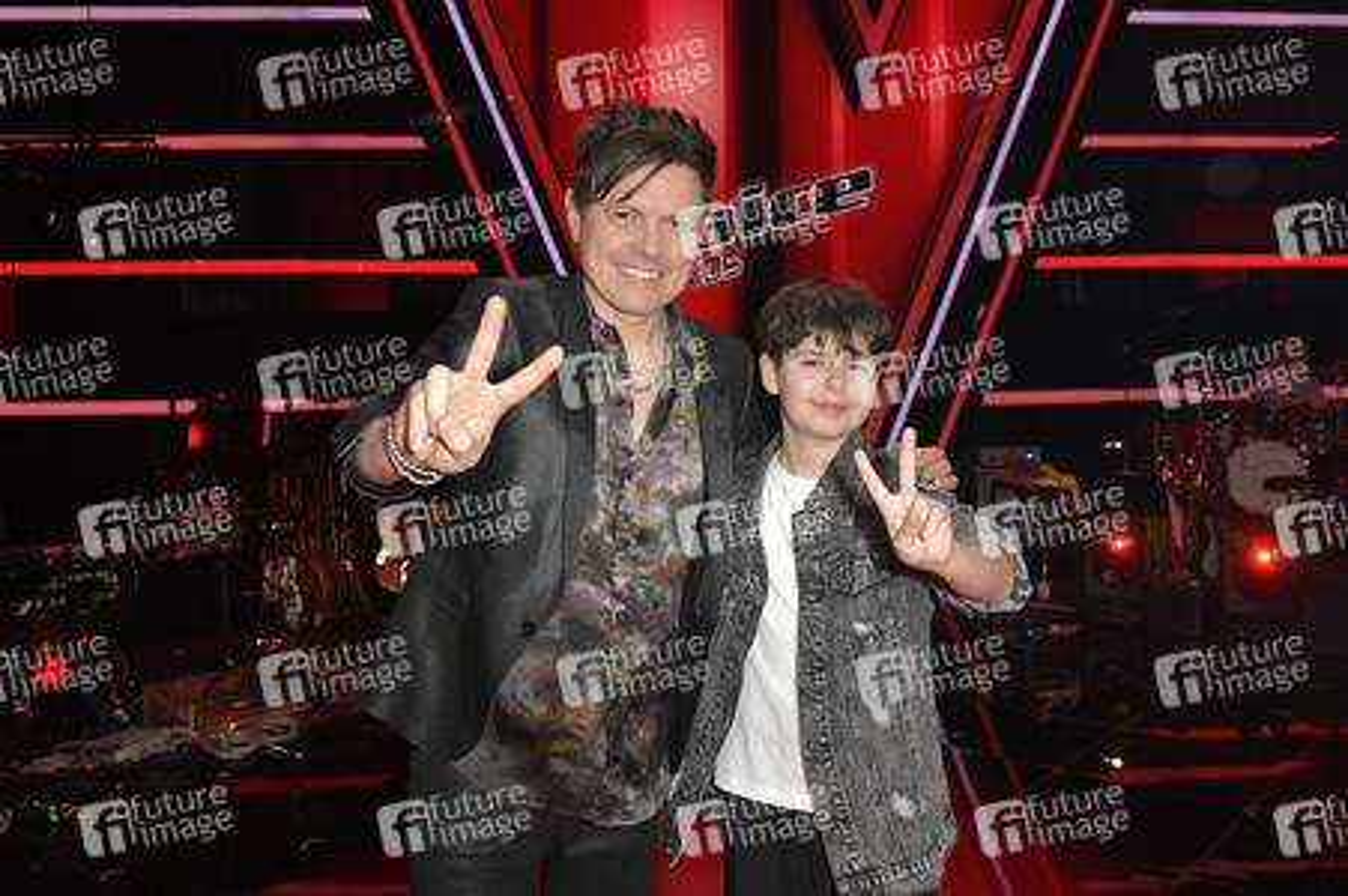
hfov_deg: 63.7
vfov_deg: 44.9
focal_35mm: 29
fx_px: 1085
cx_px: 674
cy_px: 448
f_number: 7.1
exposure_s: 1/200
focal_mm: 29
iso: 2500
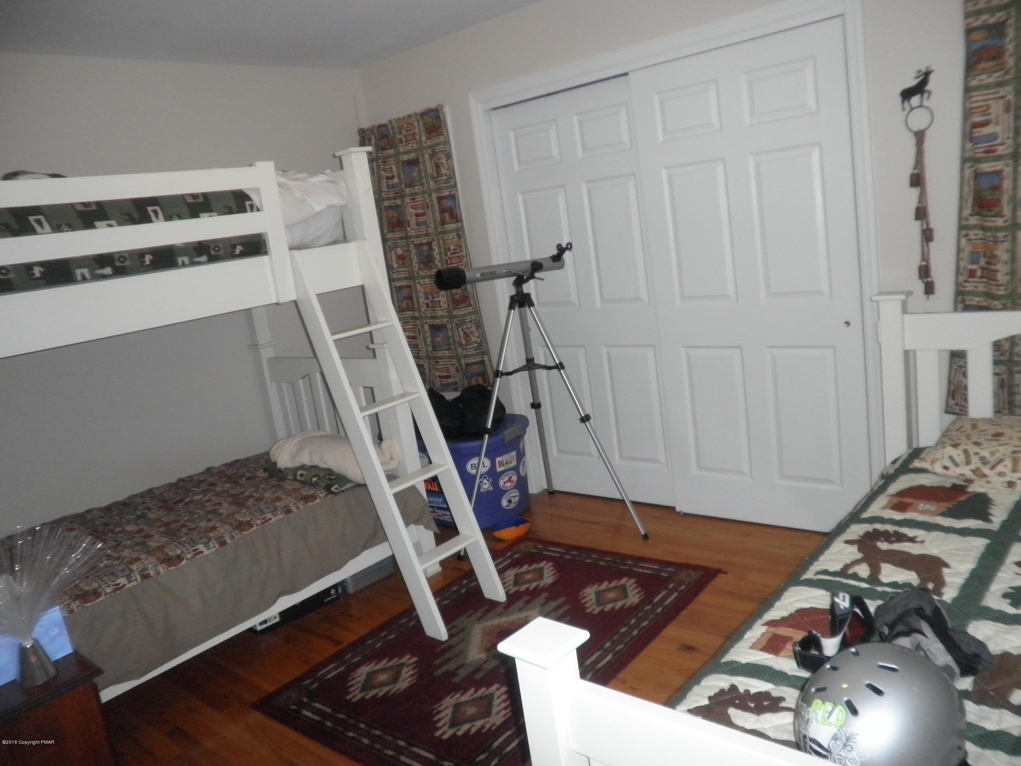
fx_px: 767
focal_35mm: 26
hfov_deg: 67.3
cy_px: 383
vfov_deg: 53.1
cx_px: 510
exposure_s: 1/30
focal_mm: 4.65
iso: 160
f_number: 2.6
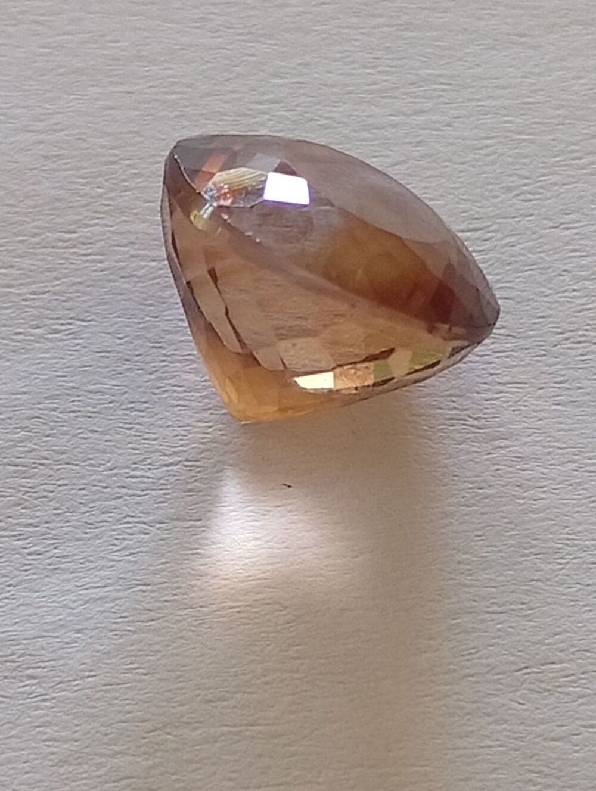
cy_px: 396
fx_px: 2404
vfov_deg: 18.7
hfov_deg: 14.1
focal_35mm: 105
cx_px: 298
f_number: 1.8
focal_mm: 3.84
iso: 175
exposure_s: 1/50
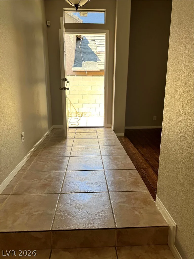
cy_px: 130
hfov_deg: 56.8
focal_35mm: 24
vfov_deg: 71.6
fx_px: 179
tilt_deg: -13.5
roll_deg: +0.1
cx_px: 97
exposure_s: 1/372
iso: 80
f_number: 1.78
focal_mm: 6.76
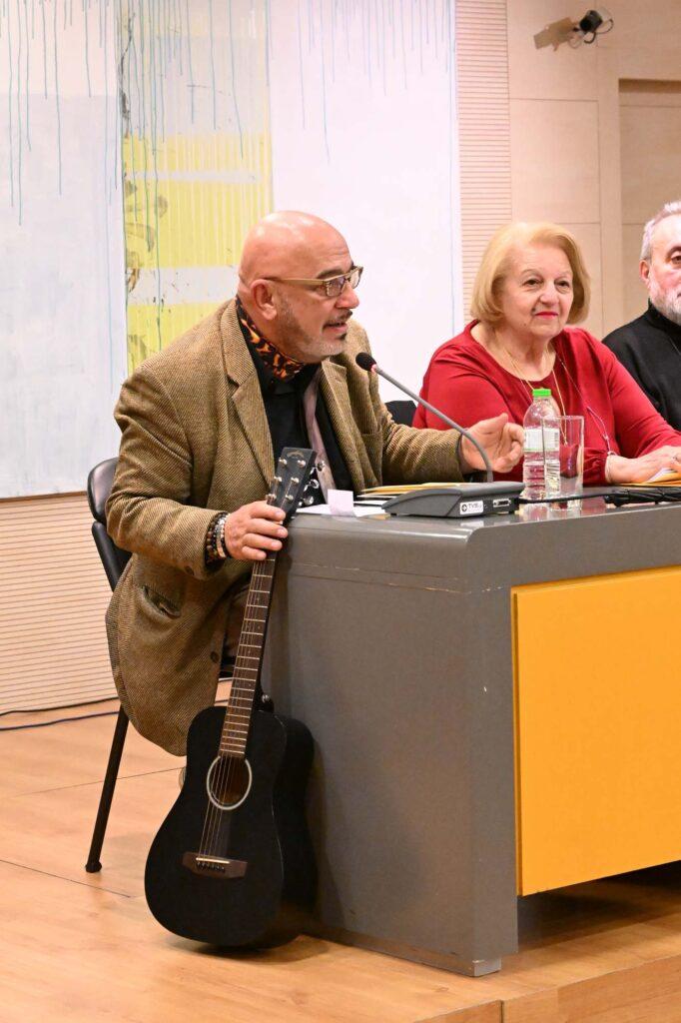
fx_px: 2555
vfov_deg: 22.6
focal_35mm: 90
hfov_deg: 15.2
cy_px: 512
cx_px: 340
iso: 12800
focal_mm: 60
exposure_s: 1/200
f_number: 5.6
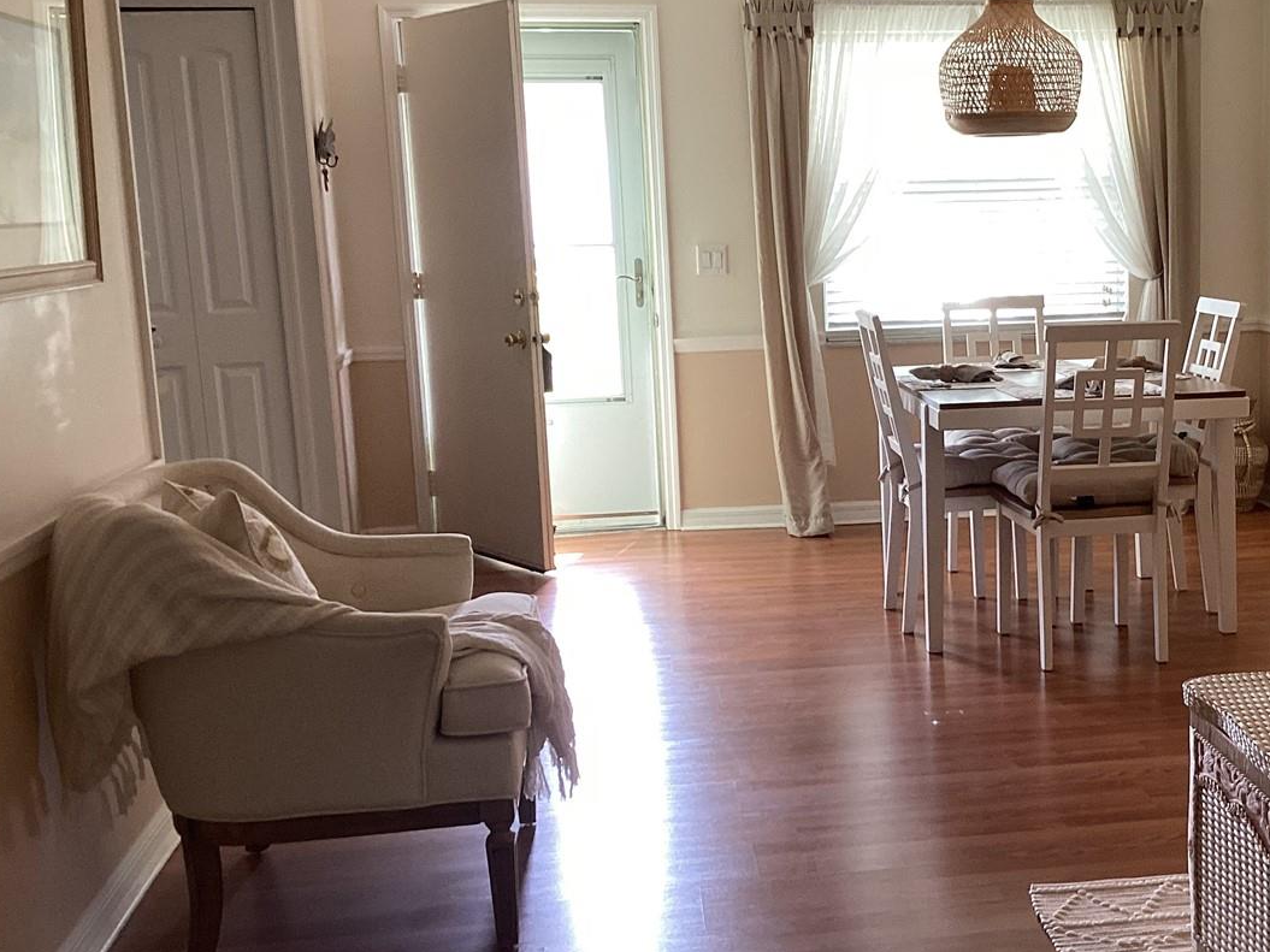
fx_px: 1724
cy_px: 504
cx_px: 950
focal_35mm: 47
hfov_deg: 39.4
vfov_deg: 30.9
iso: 64
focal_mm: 3.3
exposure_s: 1/50
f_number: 2.4
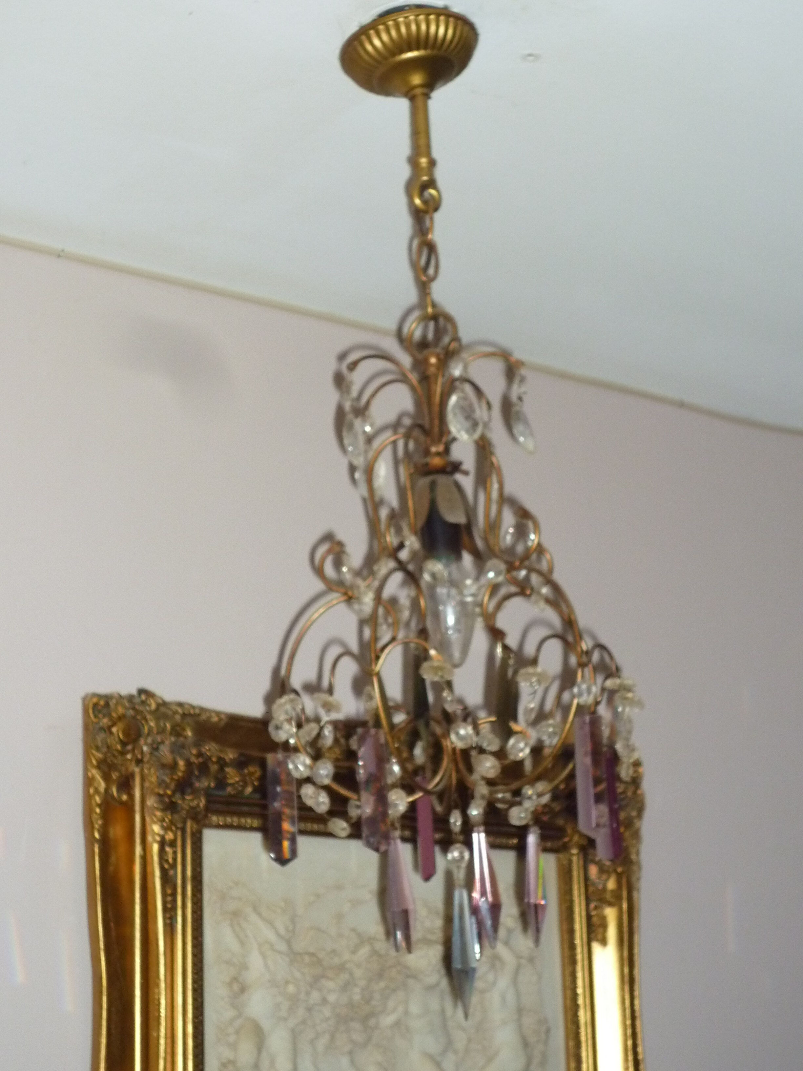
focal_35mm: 72
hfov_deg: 20.4
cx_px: 402
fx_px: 2227
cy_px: 536
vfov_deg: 27.0
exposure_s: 1/80
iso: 250
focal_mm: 10.4
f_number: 4.7
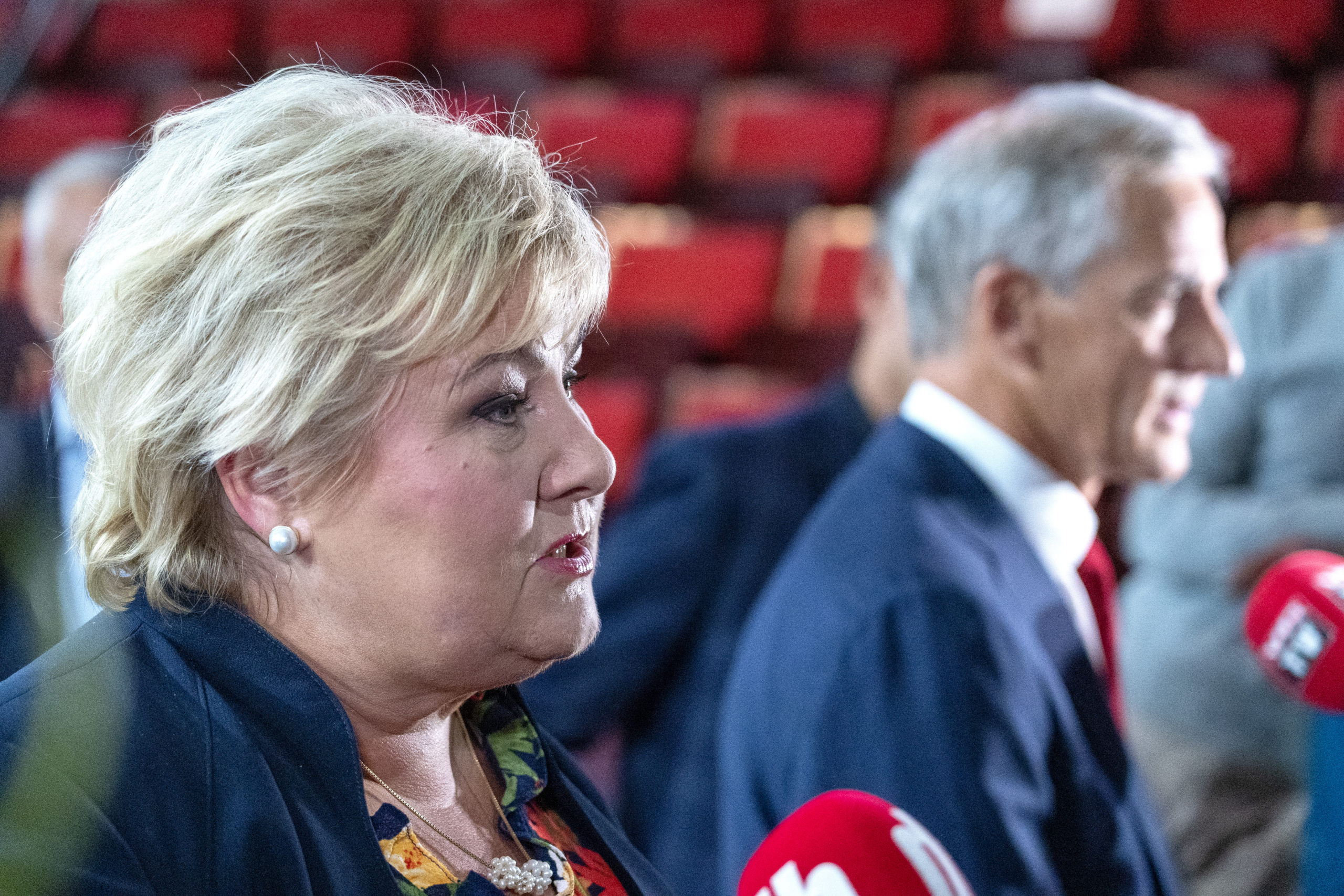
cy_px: 448
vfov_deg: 13.0
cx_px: 672
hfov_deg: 19.5
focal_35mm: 105
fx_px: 3920
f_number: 4
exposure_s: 1/160
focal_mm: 105
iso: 10000
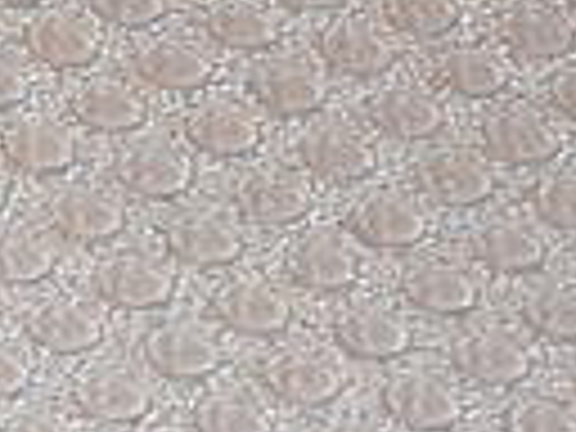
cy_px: -918
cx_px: -1278
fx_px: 7837
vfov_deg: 3.1
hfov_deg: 4.0
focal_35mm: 471
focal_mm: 9.7
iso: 100
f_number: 3.9
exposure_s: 1/30
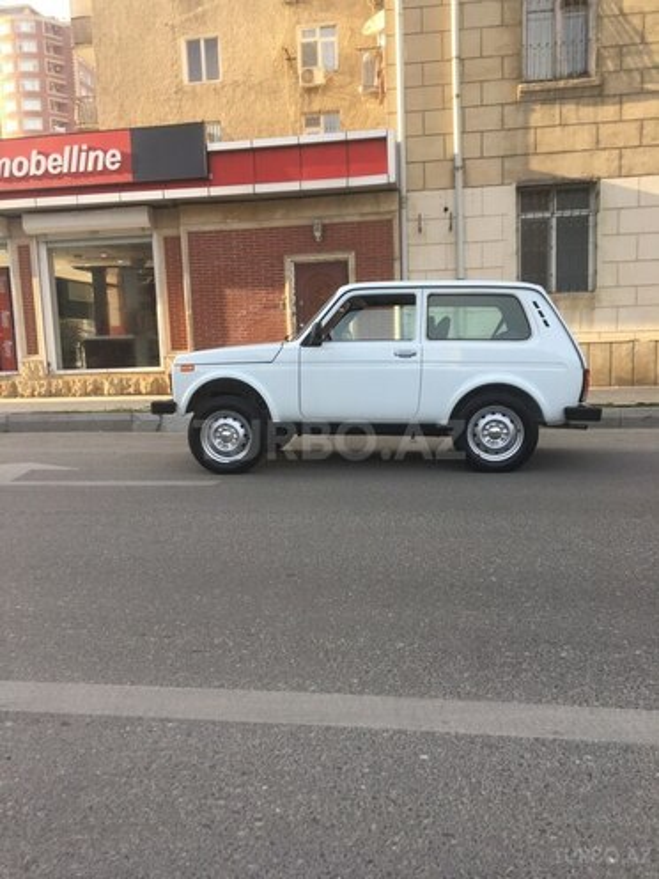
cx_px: 330
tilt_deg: -7.2
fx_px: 736
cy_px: 440
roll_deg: +2.3
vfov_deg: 61.7
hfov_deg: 48.2
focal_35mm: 29
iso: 25
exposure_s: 1/388
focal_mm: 4.15
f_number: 2.2
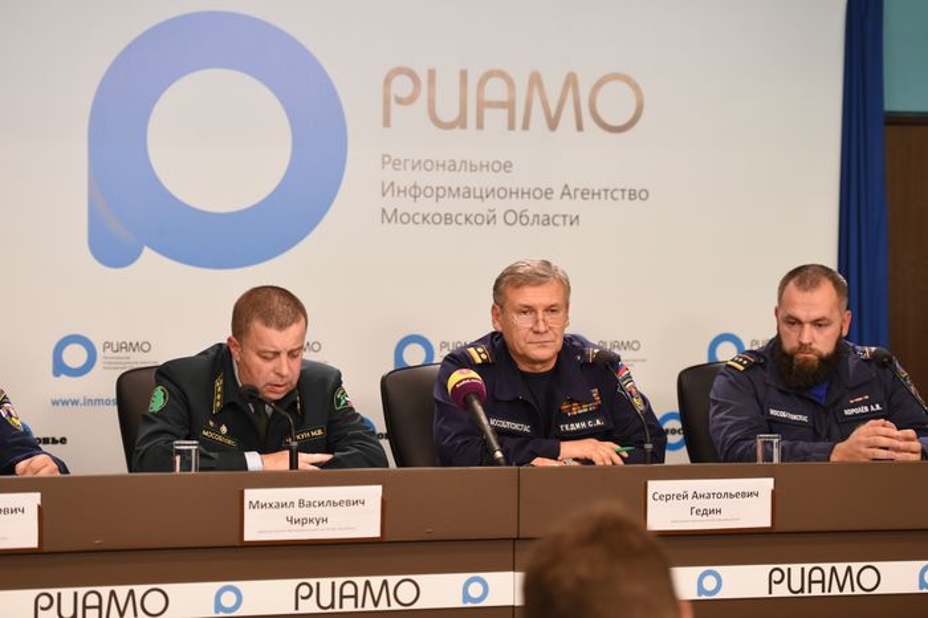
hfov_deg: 20.4
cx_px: 464
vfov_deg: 13.7
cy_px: 309
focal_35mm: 100
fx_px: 2576
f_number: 3.5
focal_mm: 100
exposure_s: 1/250
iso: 1600
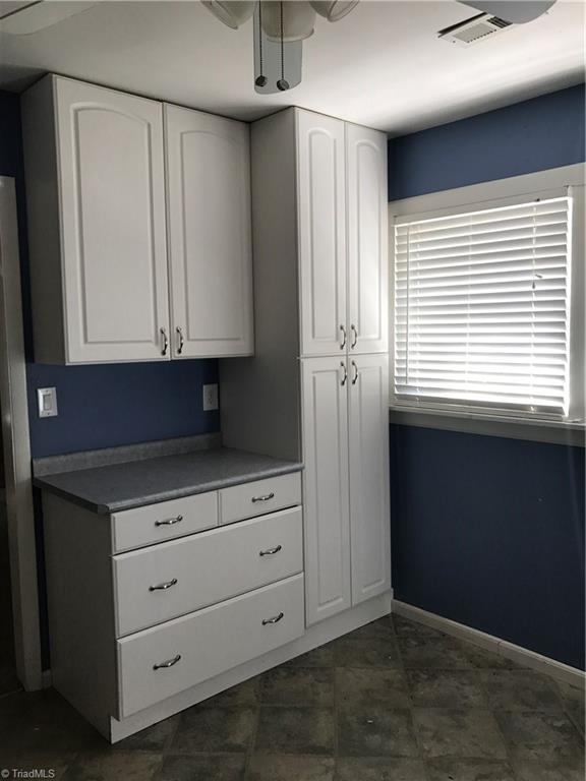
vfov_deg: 63.4
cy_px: 390
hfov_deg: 49.7
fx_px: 632
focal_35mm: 28
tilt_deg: -4.4
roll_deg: +0.8
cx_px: 293
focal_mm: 3.99
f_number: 1.8
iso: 40
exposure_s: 1/120
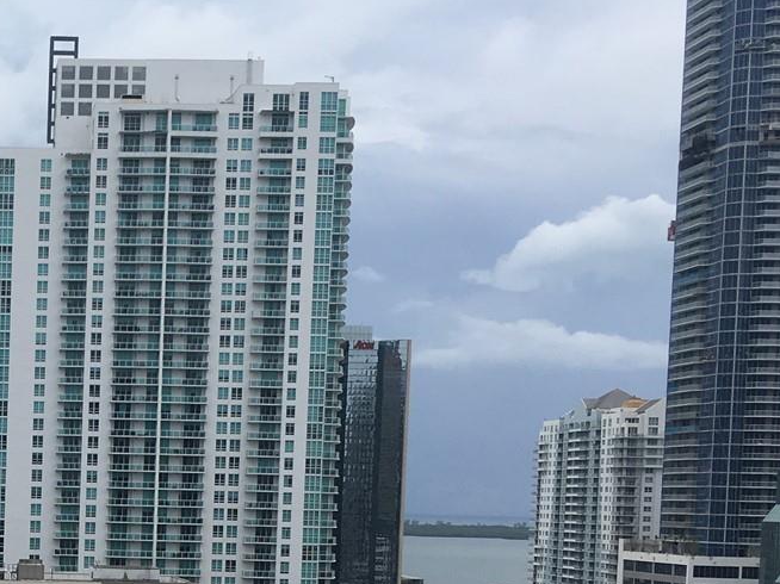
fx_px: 1599
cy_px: 578
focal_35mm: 71
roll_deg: -2.0
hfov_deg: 25.2
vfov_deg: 20.1
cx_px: -105
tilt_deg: -3.8
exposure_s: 1/1748
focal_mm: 4.15
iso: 25
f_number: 2.2
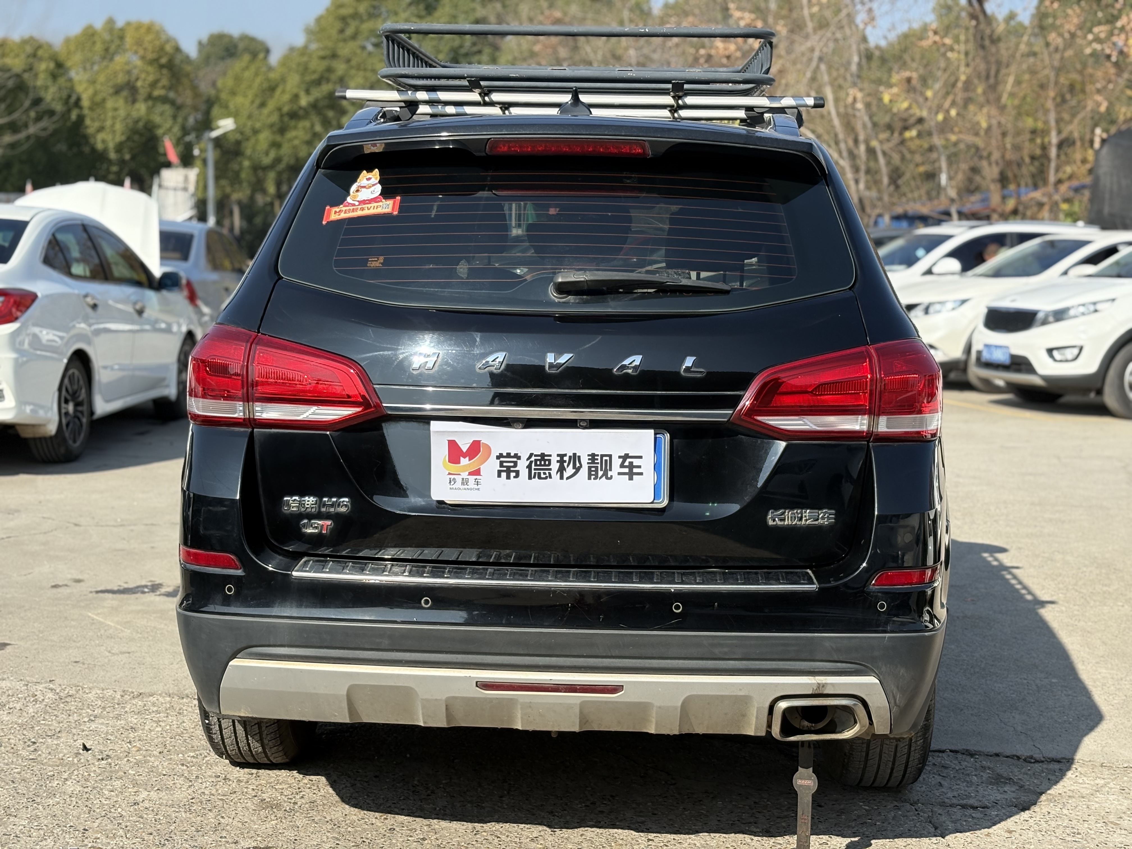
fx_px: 1700
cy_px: 424
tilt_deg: -7.0
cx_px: 566
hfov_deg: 36.8
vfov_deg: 28.0
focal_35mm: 52
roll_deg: -0.8
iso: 50
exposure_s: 1/2364
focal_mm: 5.96
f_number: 1.6
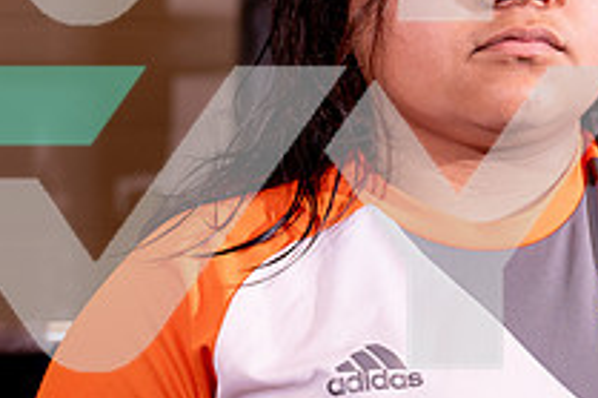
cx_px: 575
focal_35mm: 150
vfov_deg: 9.1
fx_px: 2490
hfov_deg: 13.5
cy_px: 219
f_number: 4
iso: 500
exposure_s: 1/250
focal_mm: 54
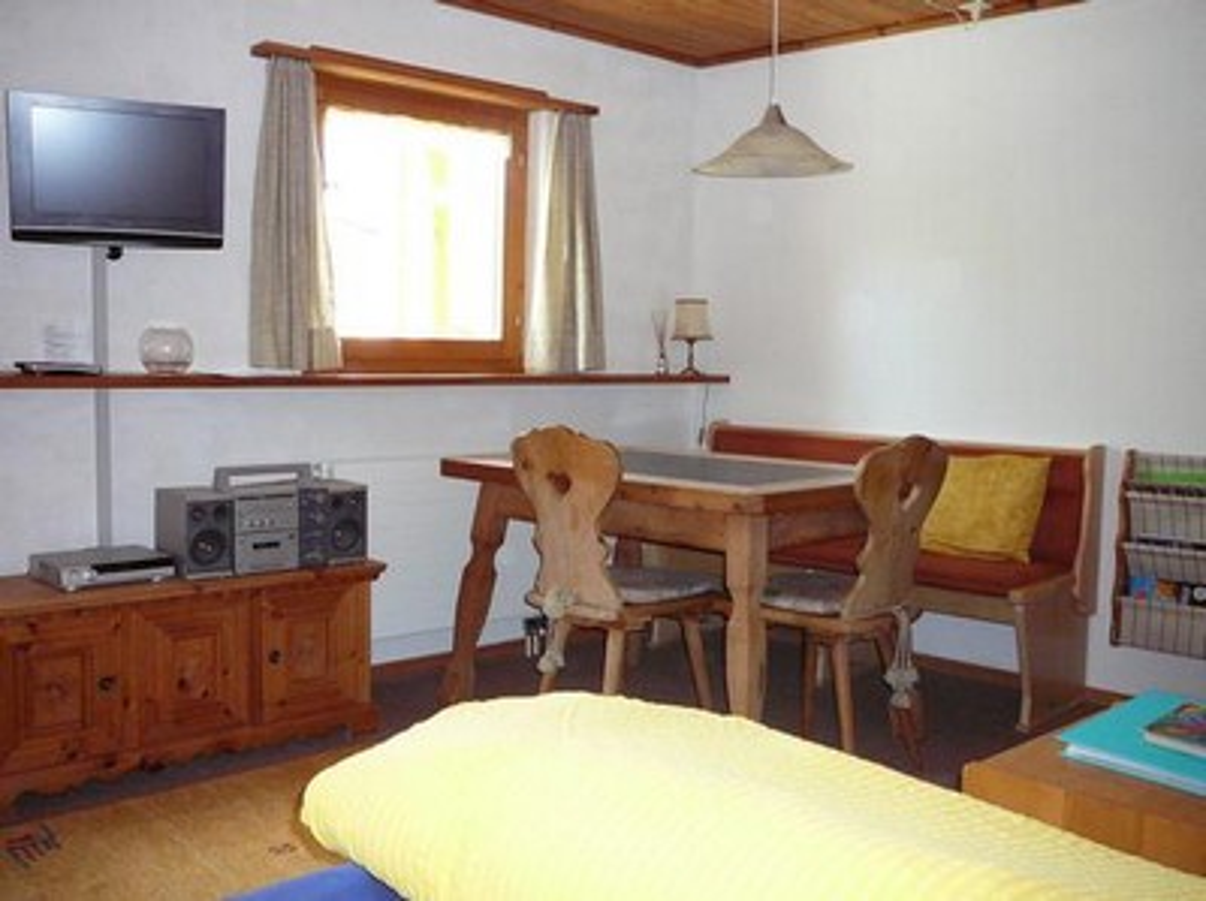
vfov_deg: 40.6
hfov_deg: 52.7
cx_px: 603
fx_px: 1218
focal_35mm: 35
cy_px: 450
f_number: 2.8
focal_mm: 5.2
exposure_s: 1/30
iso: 250
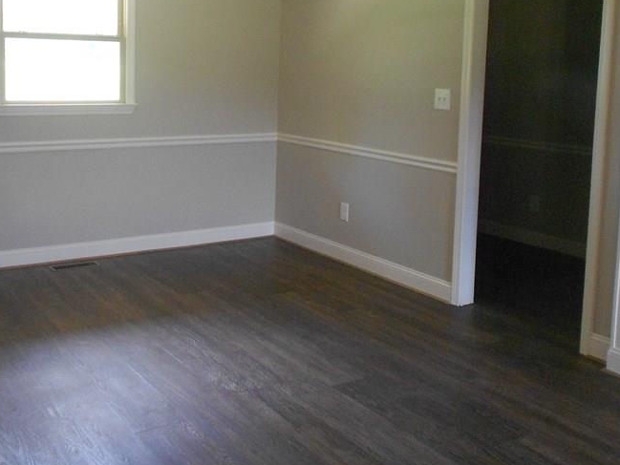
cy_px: 126
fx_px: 734
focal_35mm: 41
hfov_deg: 45.5
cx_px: 248
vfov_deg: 34.5
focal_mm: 4.6
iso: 400
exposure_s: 1/30
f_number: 3.2
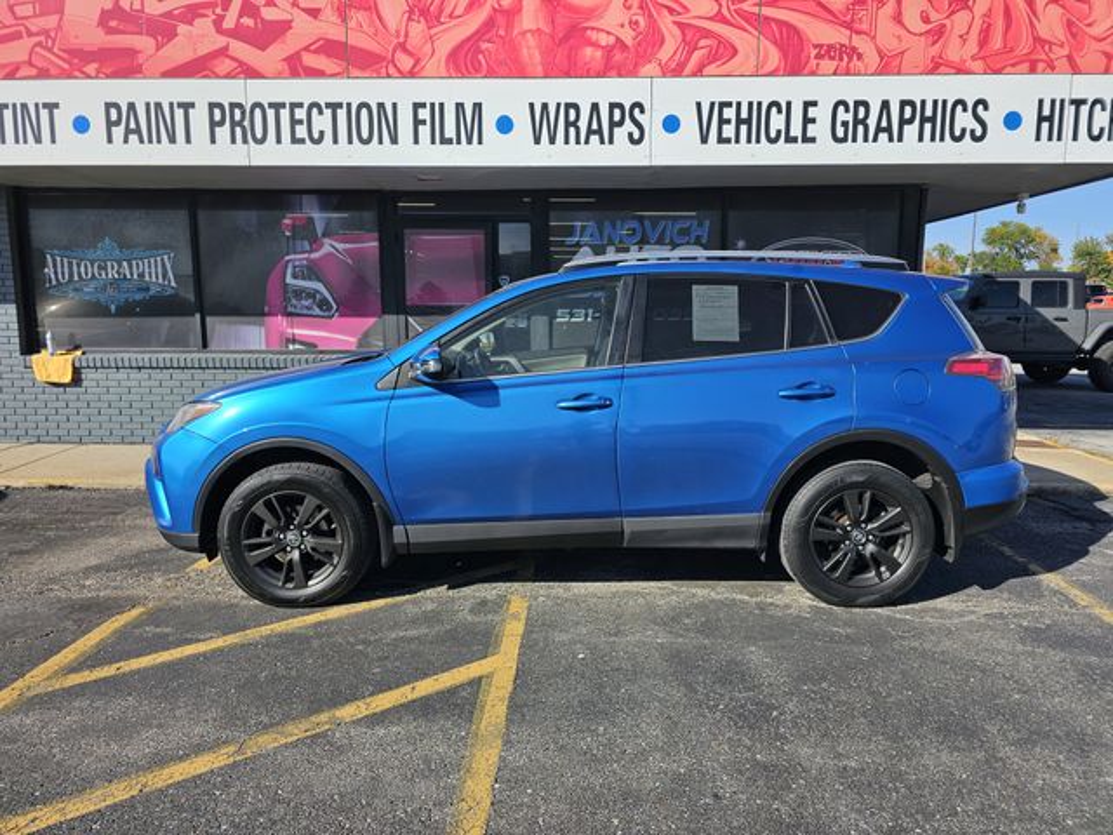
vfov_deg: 58.9
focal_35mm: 23
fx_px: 740
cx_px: 556
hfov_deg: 73.9
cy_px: 418
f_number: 1.7
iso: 10
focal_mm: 6.3
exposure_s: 1/890
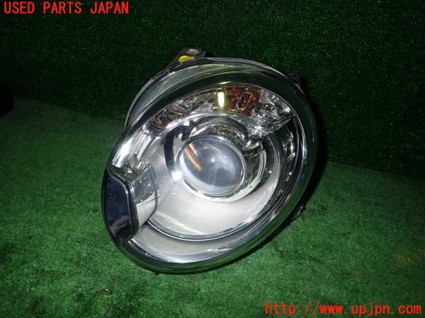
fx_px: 307
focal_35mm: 25
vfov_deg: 54.9
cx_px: 212
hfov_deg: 69.4
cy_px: 159
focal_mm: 4.5
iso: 200
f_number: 5.6
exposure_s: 1/30
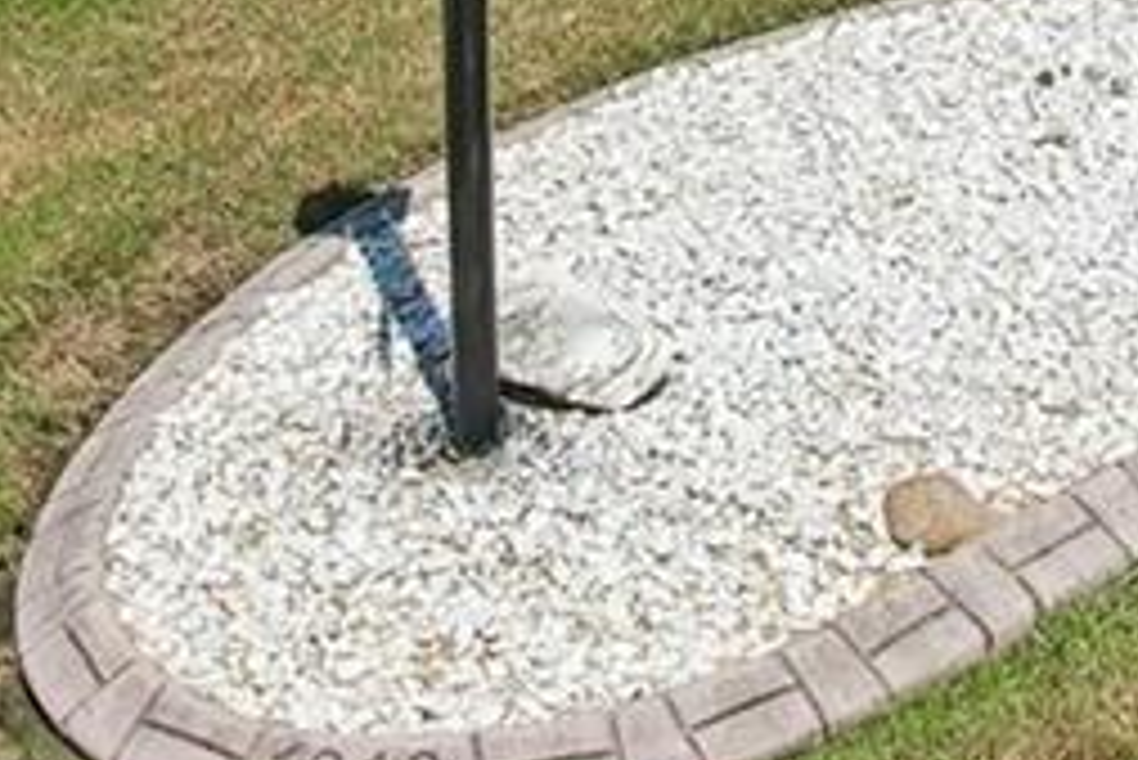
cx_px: 999
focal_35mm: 139
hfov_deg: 14.6
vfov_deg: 8.7
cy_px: -1237
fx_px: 4396
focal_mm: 8.4
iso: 130
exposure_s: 1/3200
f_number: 2.8
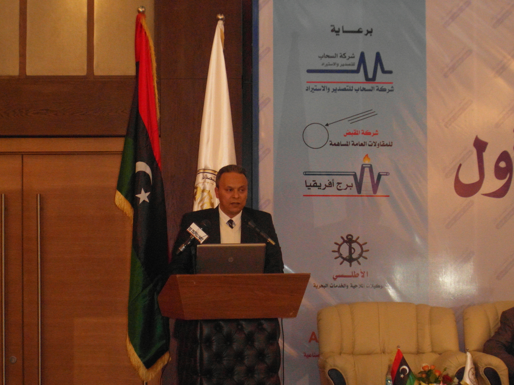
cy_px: 192
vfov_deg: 14.2
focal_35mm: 104
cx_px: 257
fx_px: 1544
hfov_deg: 18.9
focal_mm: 17
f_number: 4.4
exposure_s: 1/60
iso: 640
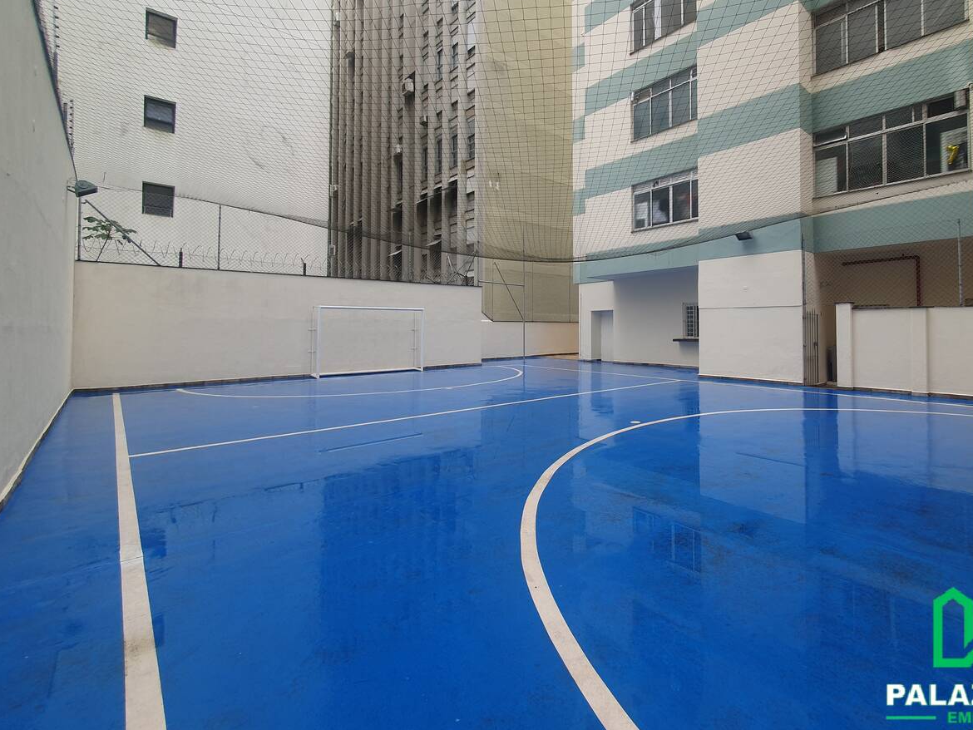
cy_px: 303
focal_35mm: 16
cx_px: 594
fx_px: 450
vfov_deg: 77.5
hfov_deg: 93.0
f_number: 2.2
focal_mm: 1.8
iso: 50
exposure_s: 1/210
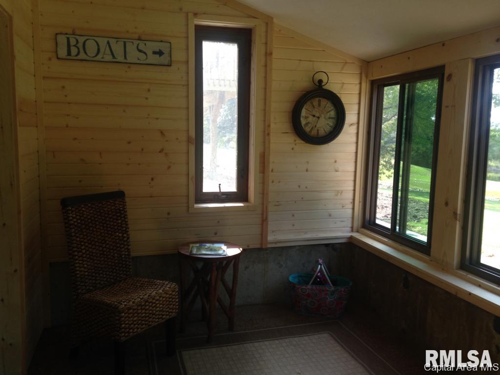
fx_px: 477
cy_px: 188
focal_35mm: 33
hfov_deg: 55.3
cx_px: 250
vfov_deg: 43.0
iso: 50
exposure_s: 1/60
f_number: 2.4
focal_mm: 4.12
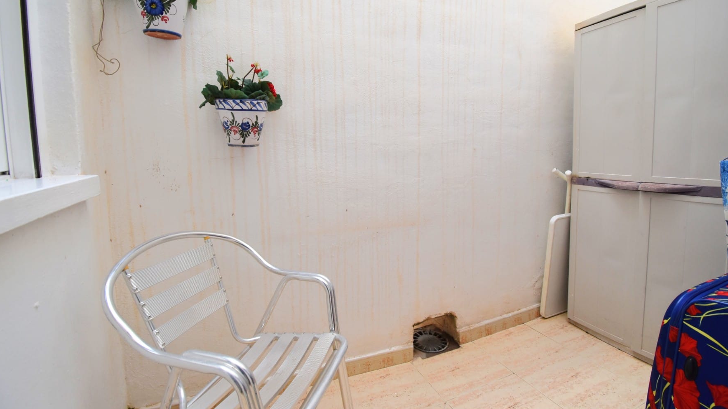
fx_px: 309
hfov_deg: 99.4
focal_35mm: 16
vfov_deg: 66.9
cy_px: 179
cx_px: 369
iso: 360
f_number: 5.6
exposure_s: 1/125
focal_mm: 10
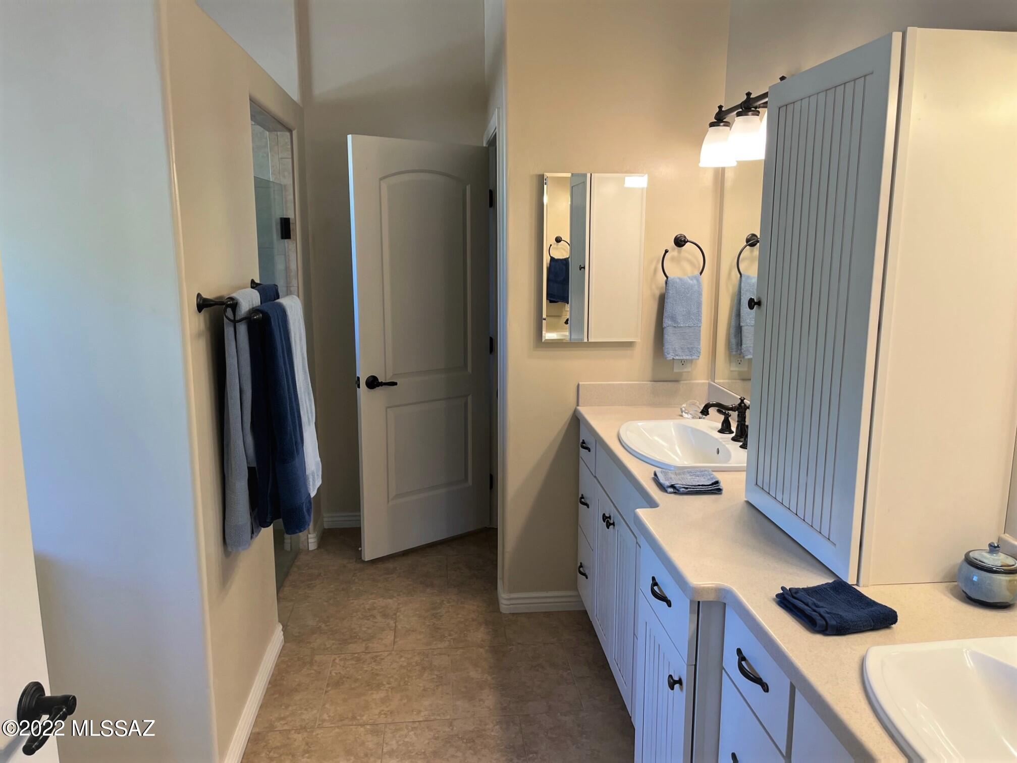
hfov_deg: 67.3
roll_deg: -0.4
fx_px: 764
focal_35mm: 26
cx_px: 508
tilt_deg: -11.1
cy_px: 382
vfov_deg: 53.1
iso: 80
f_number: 1.6
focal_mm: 5.1
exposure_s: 1/120
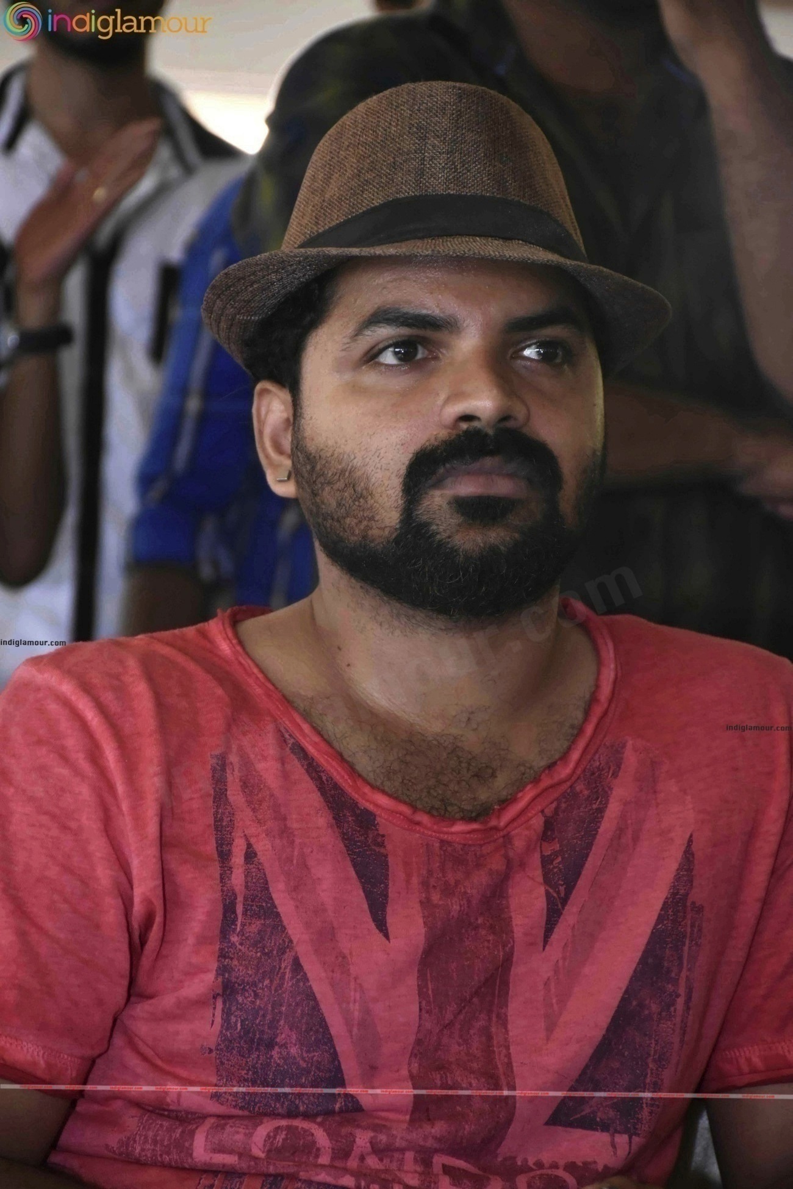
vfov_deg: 13.0
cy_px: 594
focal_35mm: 158
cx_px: 396
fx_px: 5204
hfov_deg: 8.7
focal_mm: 105
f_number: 5.6
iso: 2500
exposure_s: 1/125
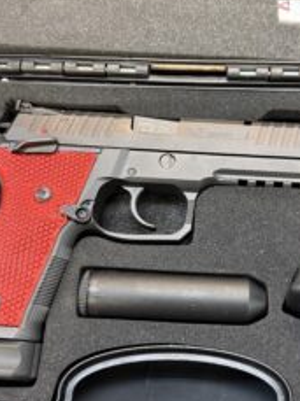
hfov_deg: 34.0
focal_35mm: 42
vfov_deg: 44.8
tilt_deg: -72.0
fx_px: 487
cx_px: 196
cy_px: 212
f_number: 1.78
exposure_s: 1/50
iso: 500
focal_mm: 6.76
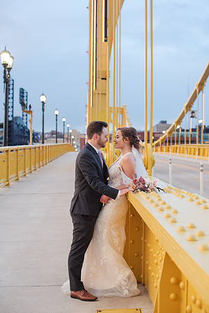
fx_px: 435
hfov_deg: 27.0
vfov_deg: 39.6
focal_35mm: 50
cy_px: 156
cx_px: 104
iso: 800
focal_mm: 50
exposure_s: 1/400
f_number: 3.5
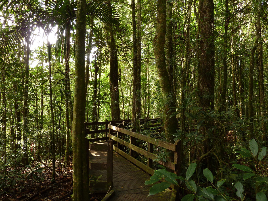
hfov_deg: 69.4
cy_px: 100
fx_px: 194
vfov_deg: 54.9
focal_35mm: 25
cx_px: 134
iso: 80
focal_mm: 4.1
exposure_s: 1/8
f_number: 3.3
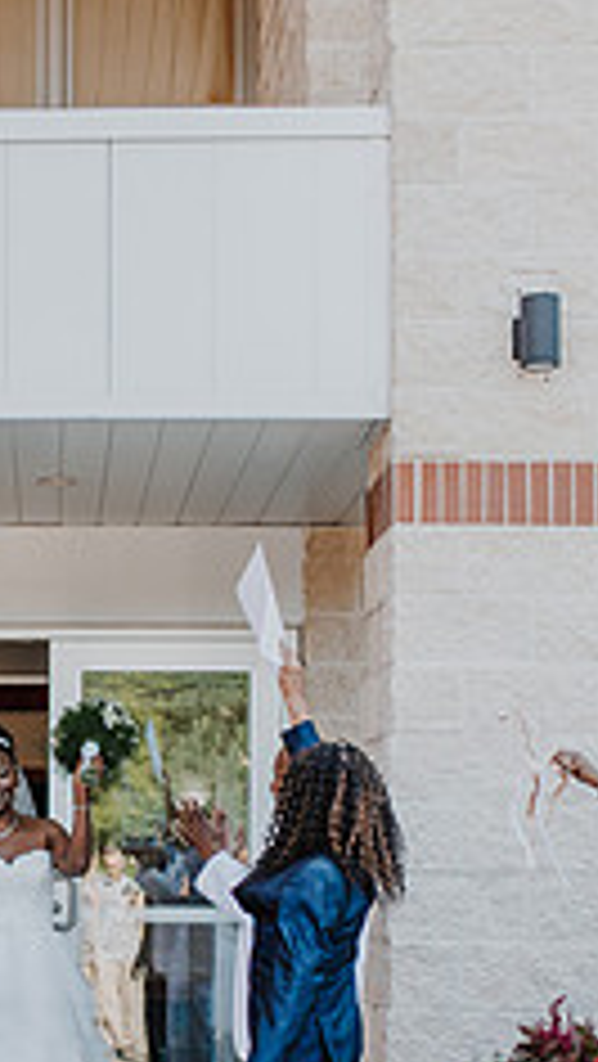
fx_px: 2533
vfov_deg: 23.3
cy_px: 853
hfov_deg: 13.0
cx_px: -175
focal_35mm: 90
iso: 500
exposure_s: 1/1250
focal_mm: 35
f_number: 3.2
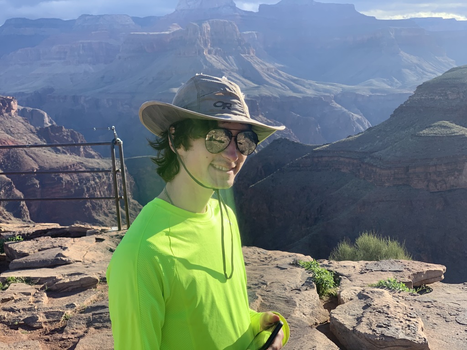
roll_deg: +2.4
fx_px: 702
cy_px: 175
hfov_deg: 36.8
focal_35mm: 52
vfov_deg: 28.0
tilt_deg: -5.3
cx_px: 234
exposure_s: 1/551
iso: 16
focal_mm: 6
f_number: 2.4
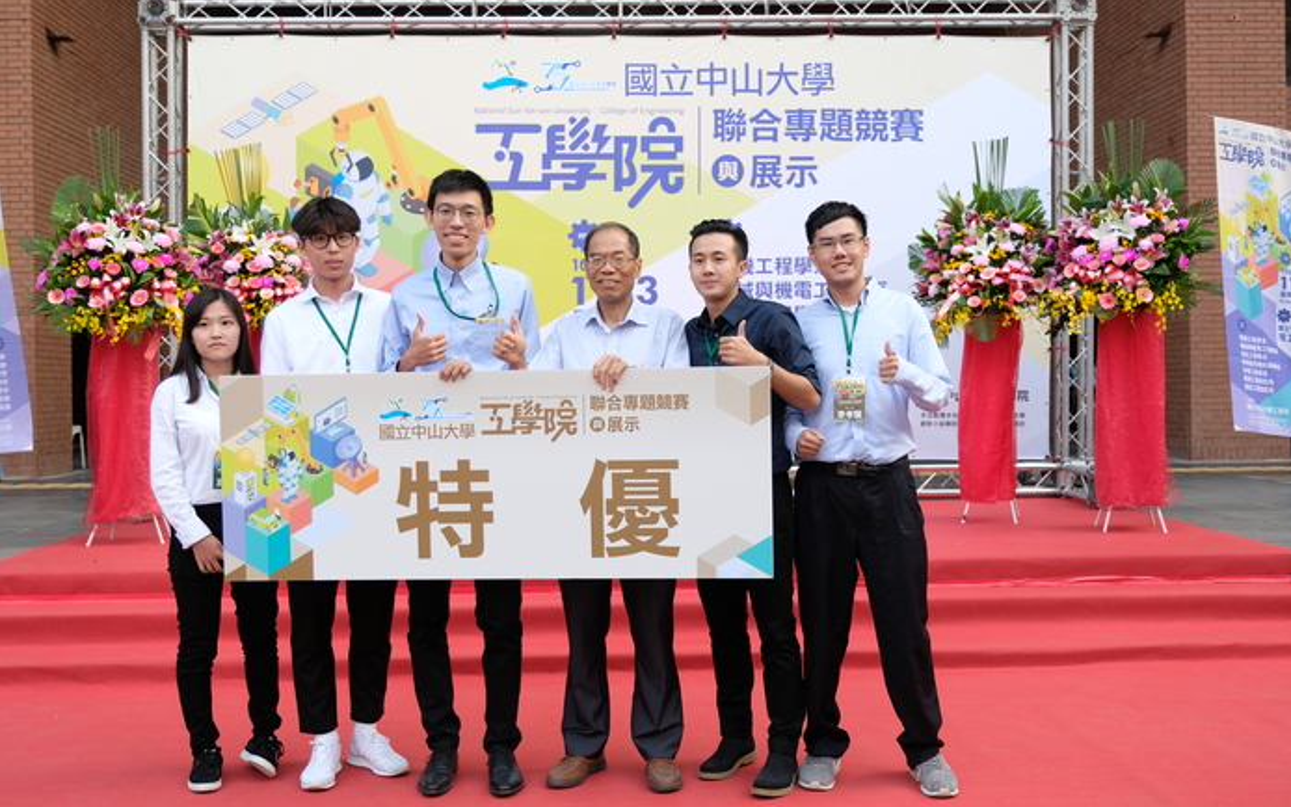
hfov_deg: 52.7
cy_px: 397
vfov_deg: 34.4
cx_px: 649
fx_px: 1302
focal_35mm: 37
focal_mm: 24.2
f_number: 2.8
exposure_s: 1/250
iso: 320
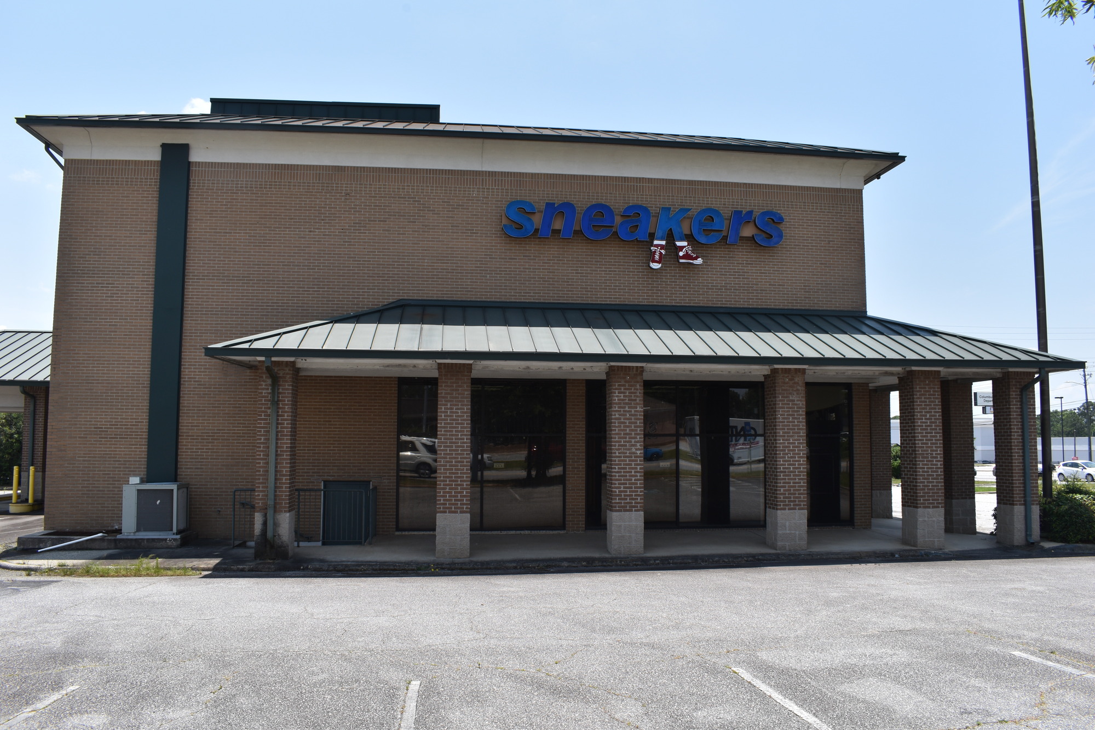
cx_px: 548
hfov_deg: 67.4
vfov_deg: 47.9
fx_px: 821
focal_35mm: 27
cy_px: 365
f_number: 10
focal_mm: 18
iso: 100
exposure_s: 1/200
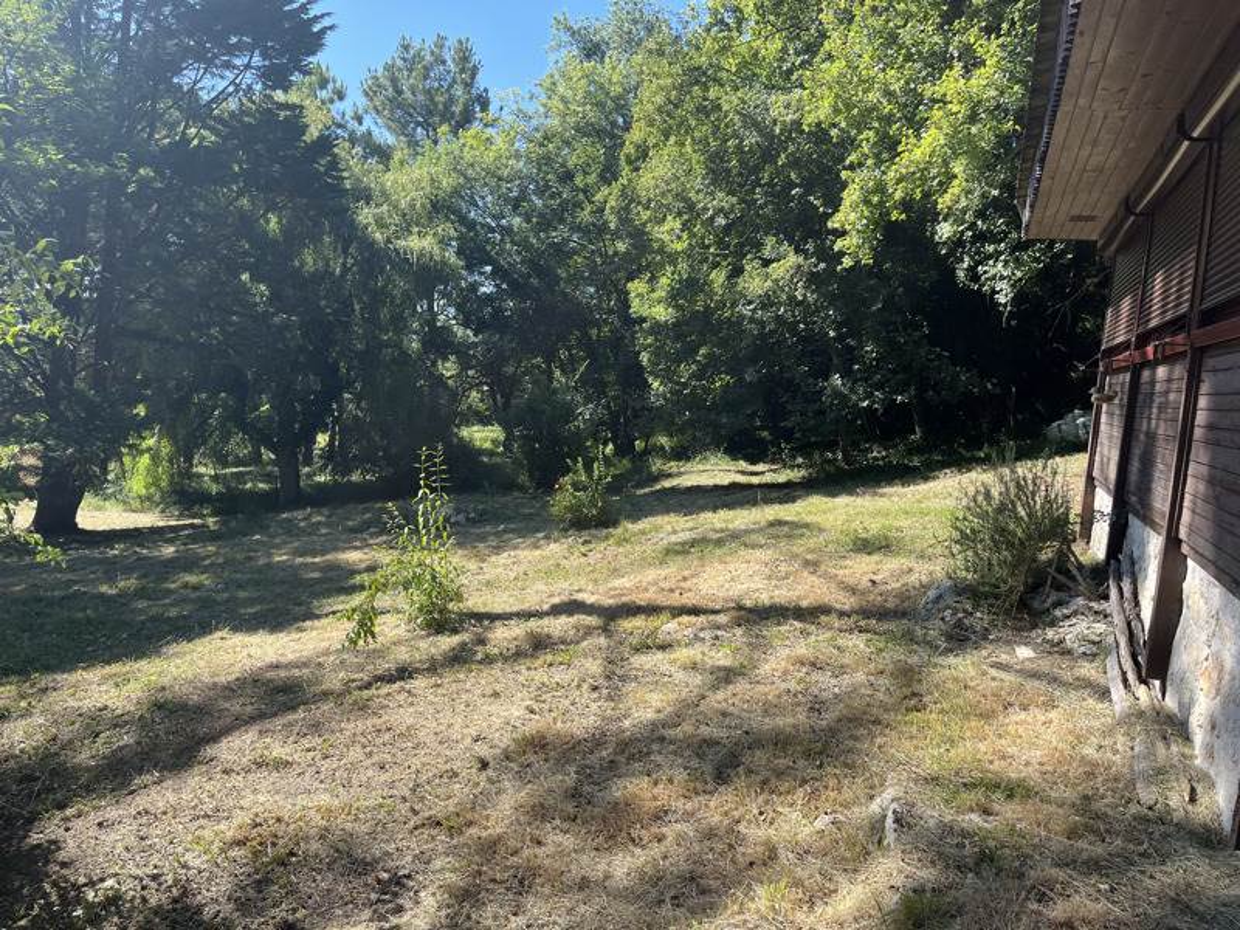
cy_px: 465
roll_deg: -4.7
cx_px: 620
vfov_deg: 53.1
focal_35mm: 26
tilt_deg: -6.9
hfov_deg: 67.3
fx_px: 931
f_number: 1.6
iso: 50
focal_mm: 5.1
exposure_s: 1/913
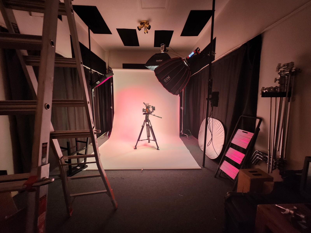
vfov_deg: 89.9
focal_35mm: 13
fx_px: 117
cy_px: 116
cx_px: 156
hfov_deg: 106.2
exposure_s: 1/30
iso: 400
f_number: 2.2
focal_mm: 1.74
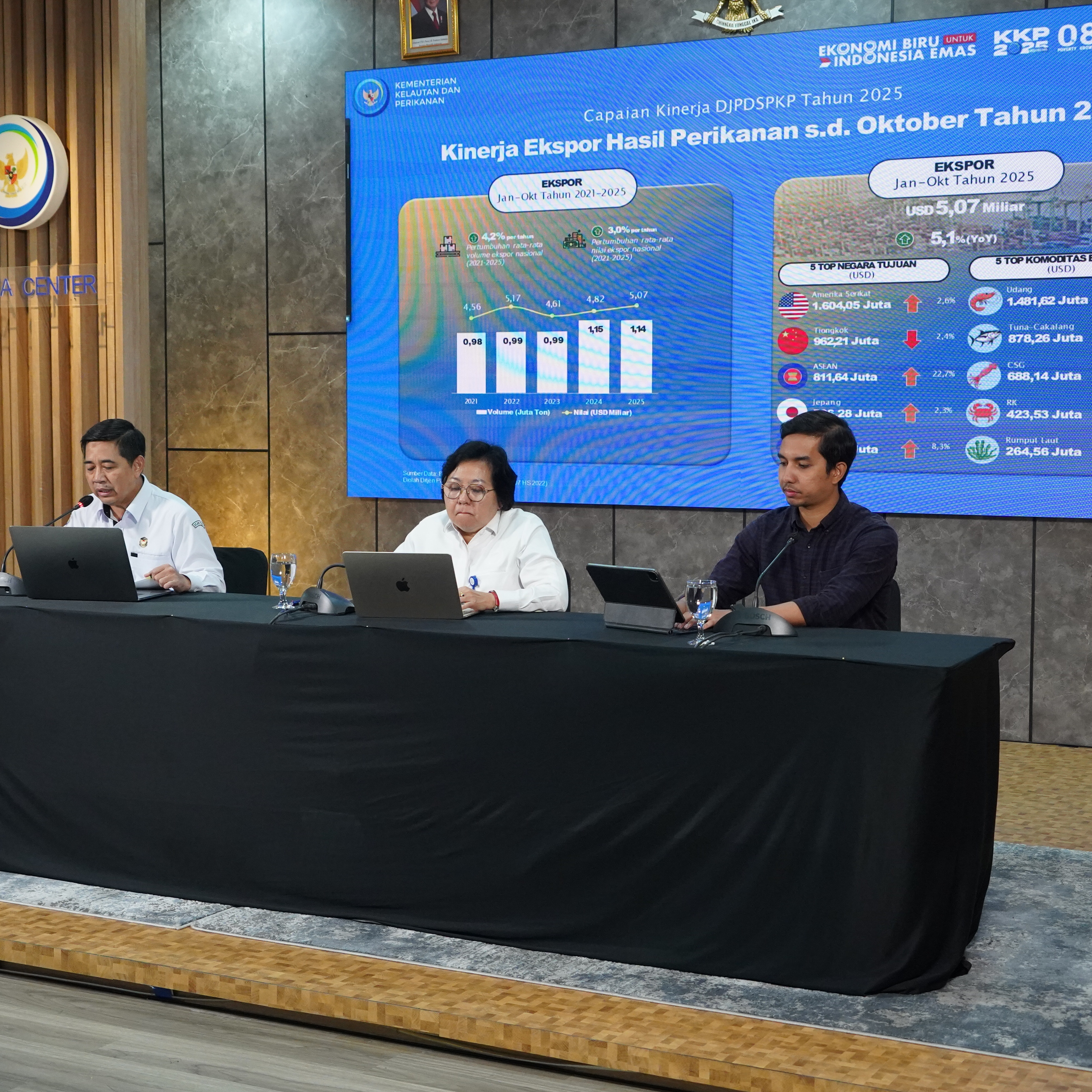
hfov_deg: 31.6
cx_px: 450
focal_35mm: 54
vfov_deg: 31.6
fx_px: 1927
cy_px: 550
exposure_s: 1/125
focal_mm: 42
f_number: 5.6
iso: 5000
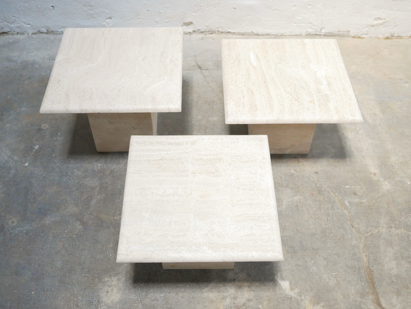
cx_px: 206
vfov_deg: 36.0
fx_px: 475
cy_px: 154
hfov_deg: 46.8
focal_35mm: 40
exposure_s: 1/60
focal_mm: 20
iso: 1600
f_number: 1.7
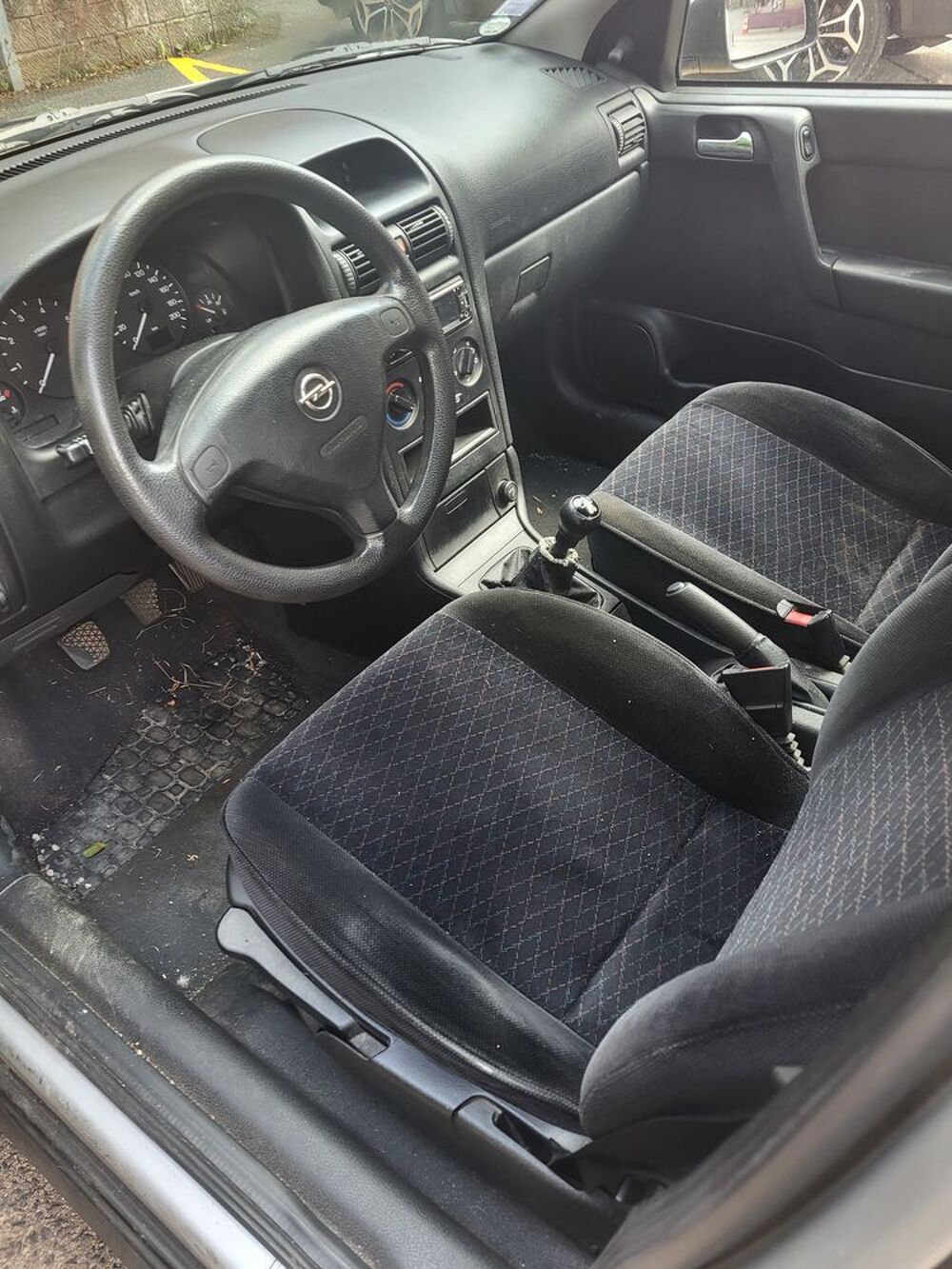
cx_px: 476
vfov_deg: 67.3
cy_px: 634
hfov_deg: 53.1
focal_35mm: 26
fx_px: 953
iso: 80
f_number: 1.8
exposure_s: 1/100
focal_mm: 5.4
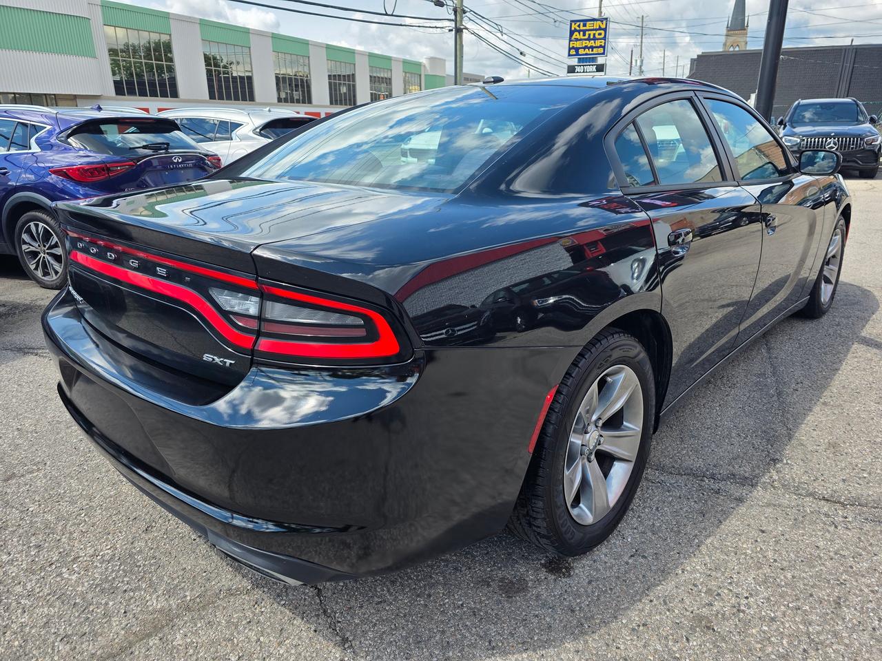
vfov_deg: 58.9
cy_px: 330
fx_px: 586
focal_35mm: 23
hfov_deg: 73.9
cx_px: 441
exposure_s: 1/2510
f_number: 1.7
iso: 80
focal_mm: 6.3
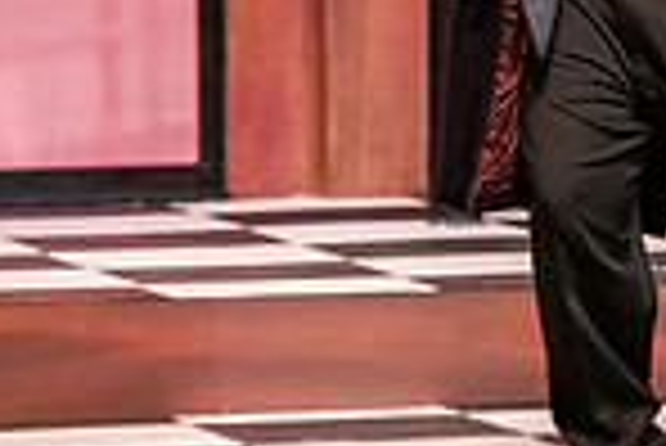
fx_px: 9796
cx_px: 850
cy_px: -191
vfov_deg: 2.6
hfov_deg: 3.9
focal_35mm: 529
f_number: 3.2
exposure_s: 1/200
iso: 3200
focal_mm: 135
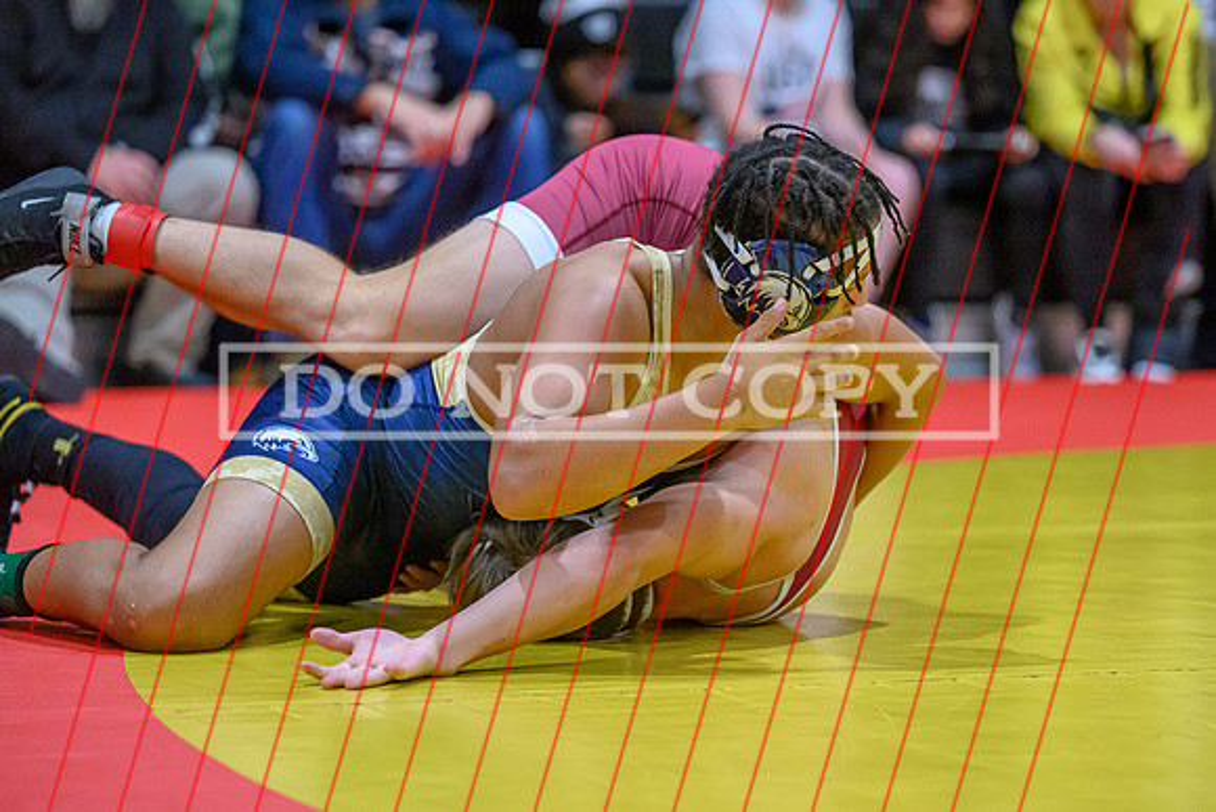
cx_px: 772
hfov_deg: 12.9
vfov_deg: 8.7
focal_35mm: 159
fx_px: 5359
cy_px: 406
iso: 9000
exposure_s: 1/800
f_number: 2.8
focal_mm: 125
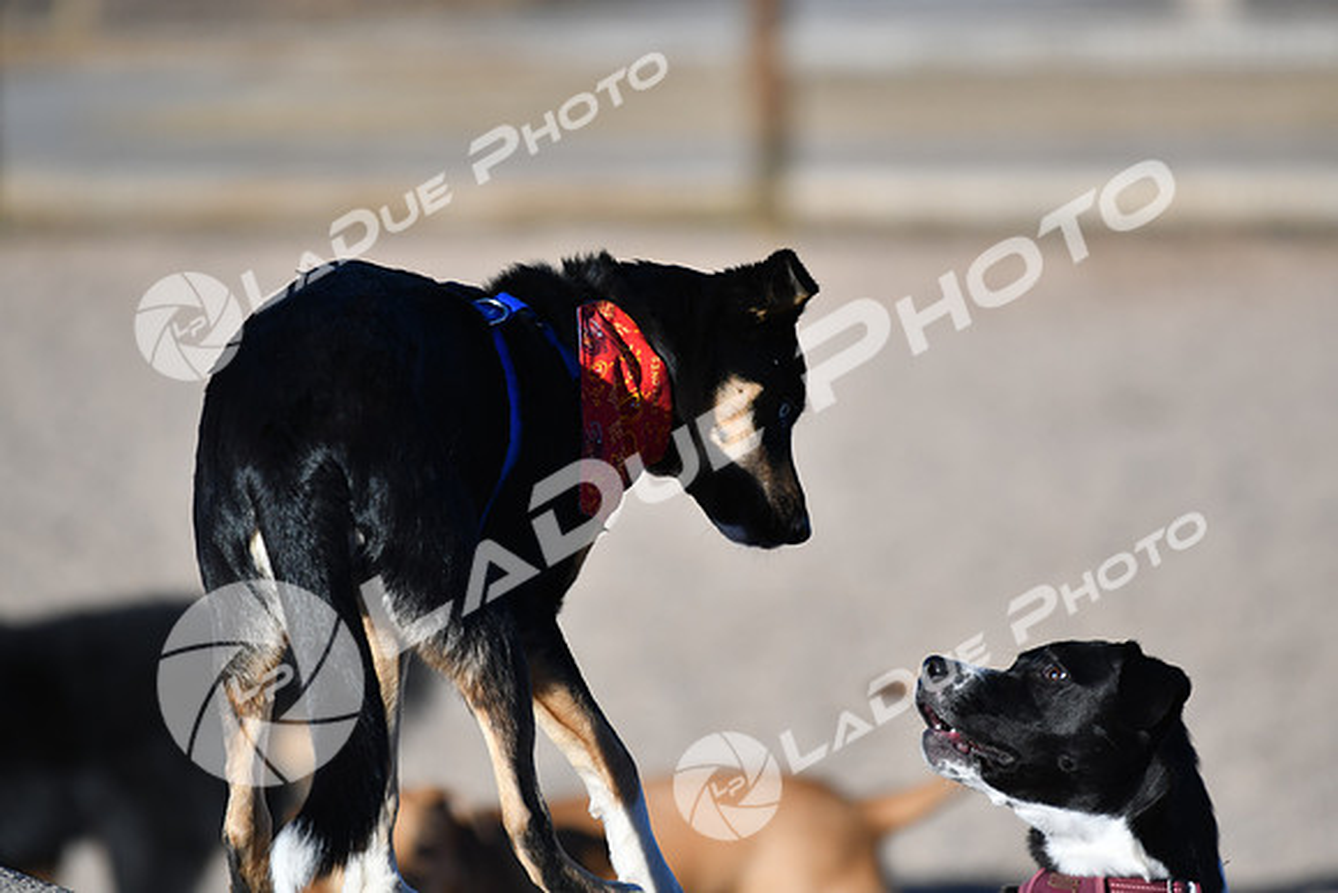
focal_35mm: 300
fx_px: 11152
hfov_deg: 6.9
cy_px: 446
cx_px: 669
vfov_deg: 4.6
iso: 180
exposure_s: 1/4000
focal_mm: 200
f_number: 2.8
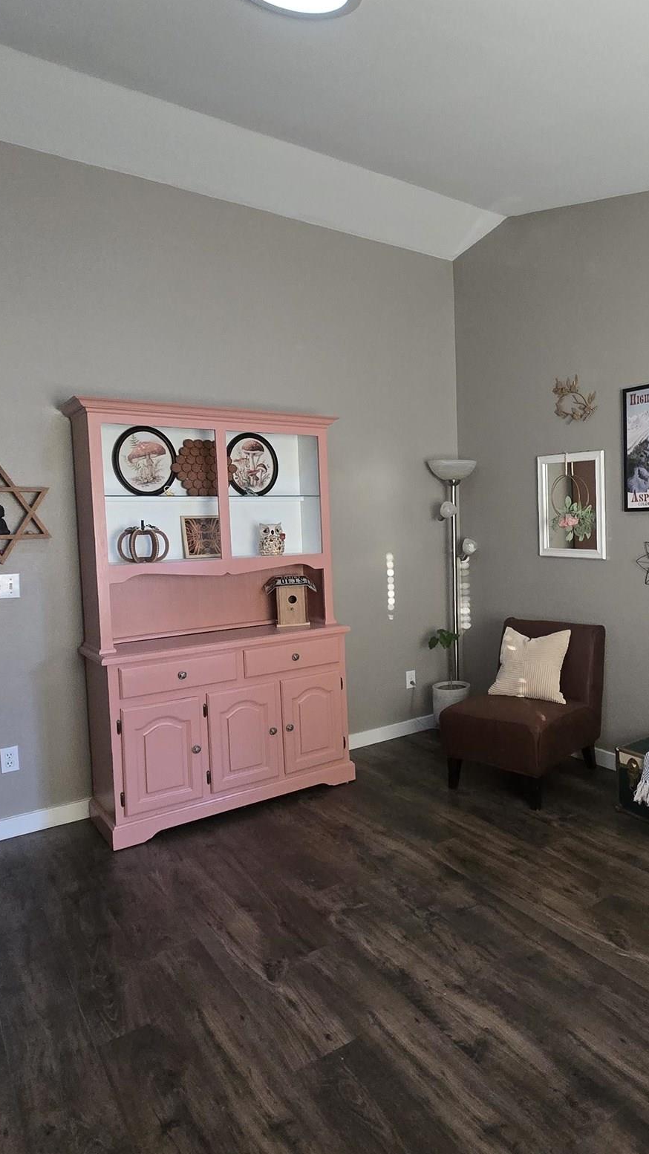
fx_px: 643
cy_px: 553
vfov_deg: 83.8
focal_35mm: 21
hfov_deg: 51.9
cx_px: 464
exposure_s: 1/60
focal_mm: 2.2
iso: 800
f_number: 2.2
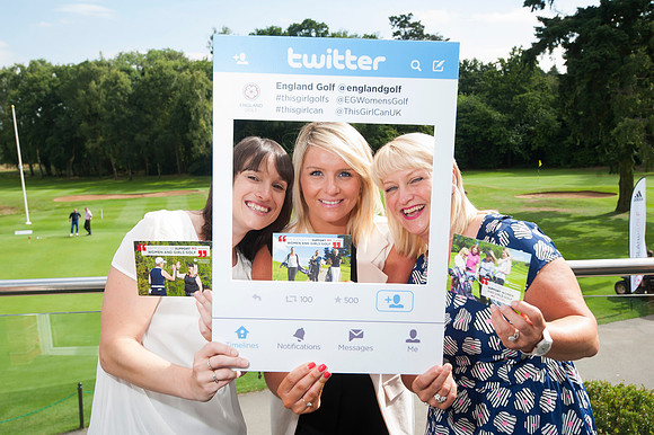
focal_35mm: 32
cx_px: 327
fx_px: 581
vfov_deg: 41.1
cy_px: 218
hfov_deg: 58.7
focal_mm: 32
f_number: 8
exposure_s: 1/200
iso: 200
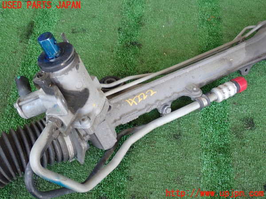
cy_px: 100
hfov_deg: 40.4
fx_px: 361
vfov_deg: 30.9
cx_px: 133
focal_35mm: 47
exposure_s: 1/50
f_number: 3.1
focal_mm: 8.4
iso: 200
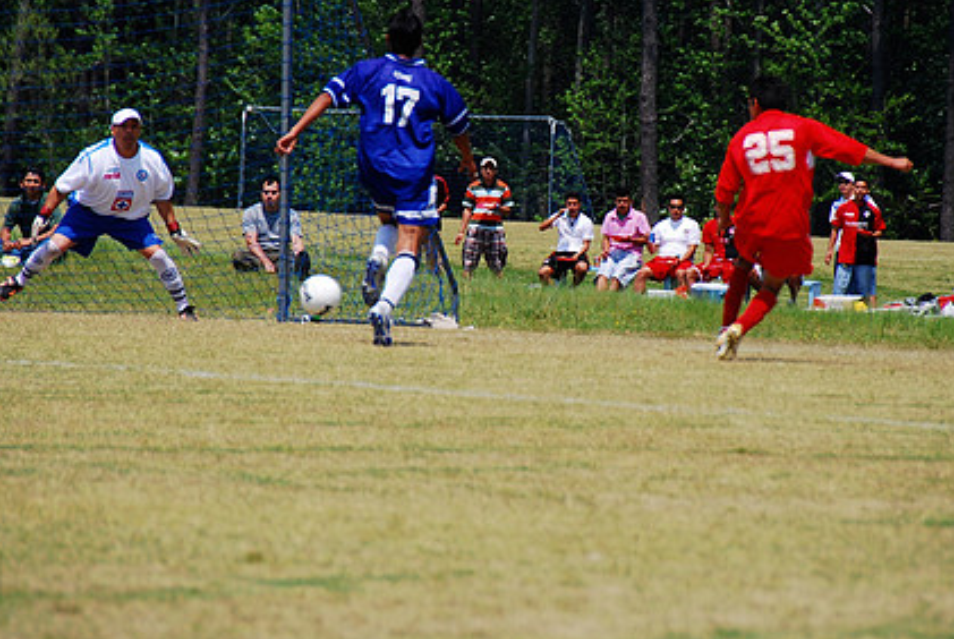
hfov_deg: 5.0
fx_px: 10960
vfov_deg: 3.3
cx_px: 514
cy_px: 238
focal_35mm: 413
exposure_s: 1/400
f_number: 5.6
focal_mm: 200
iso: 100
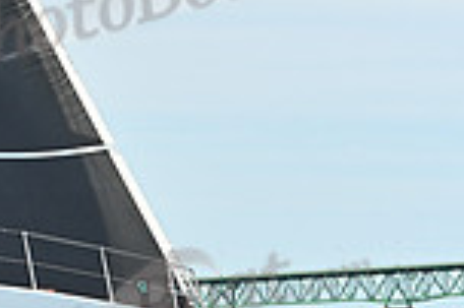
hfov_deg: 7.6
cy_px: 197
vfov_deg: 5.1
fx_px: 3438
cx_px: -214
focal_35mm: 267
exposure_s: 1/1000
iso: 320
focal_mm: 70
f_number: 6.3
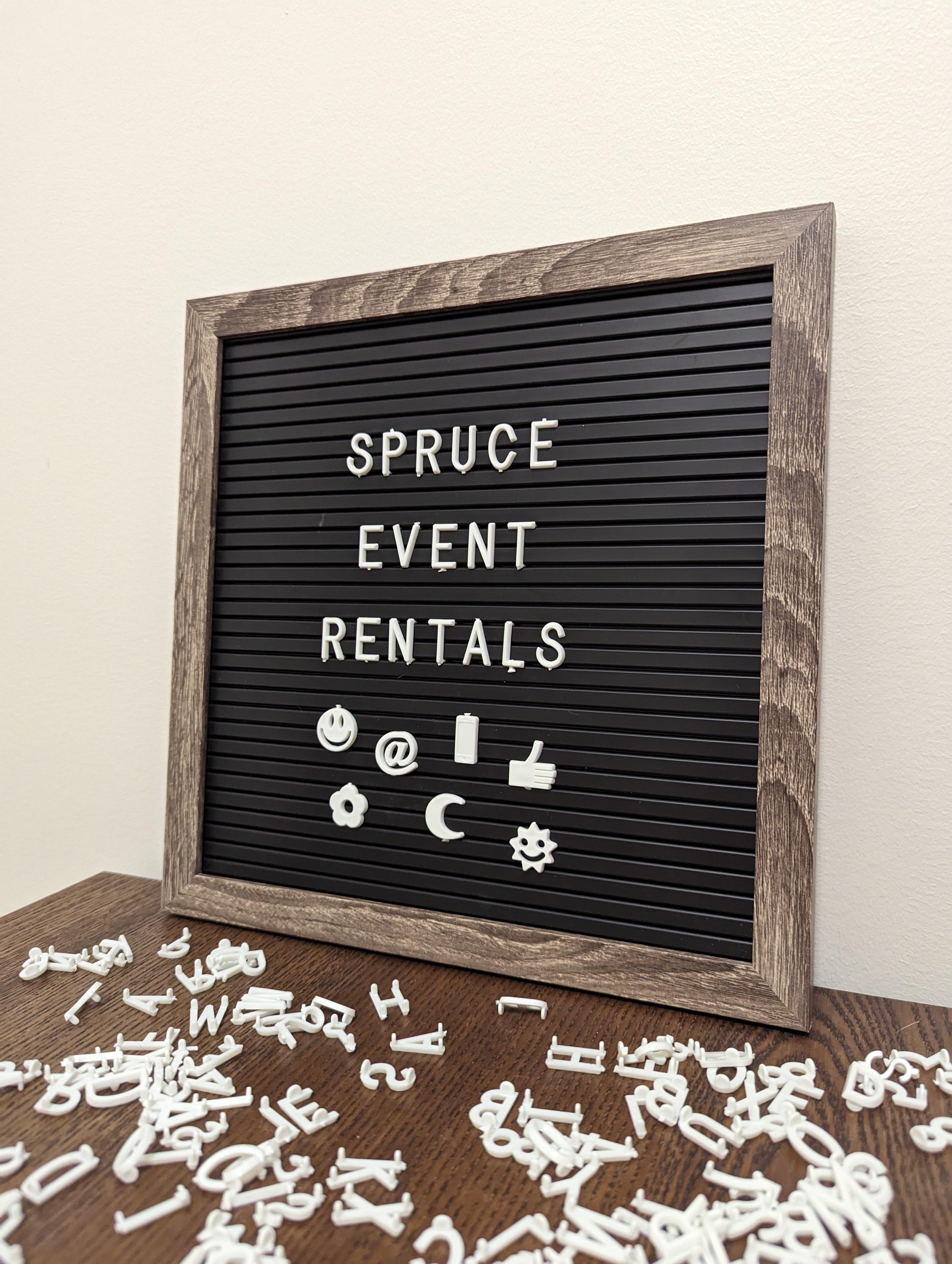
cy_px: 632
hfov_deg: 56.9
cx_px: 476
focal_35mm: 24
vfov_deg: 71.5
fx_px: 878
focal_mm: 6.81
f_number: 1.85
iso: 1699
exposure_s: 1/127
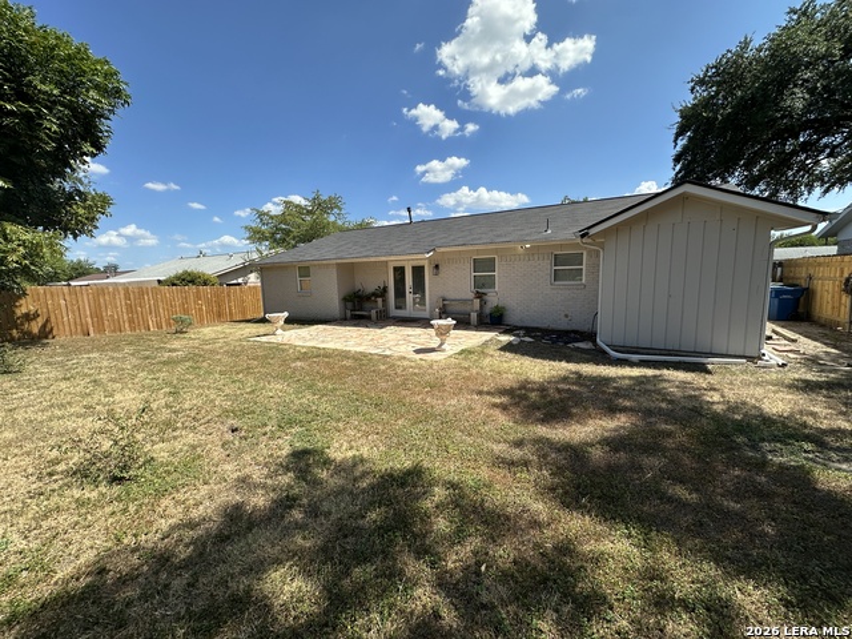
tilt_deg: -8.1
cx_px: 426
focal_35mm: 14
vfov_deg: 85.7
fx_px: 345
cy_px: 320
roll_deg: +1.0
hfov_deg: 102.1
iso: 50
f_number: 2.2
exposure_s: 1/1795
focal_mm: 2.22
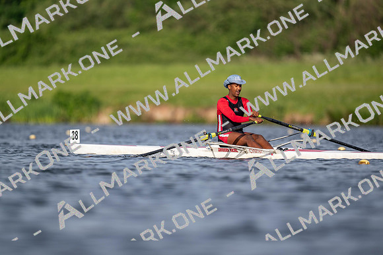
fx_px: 6385
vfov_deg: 2.3
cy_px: 128
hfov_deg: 3.4
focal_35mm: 600
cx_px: 192
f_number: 4
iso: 220
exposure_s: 1/2500
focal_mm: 600
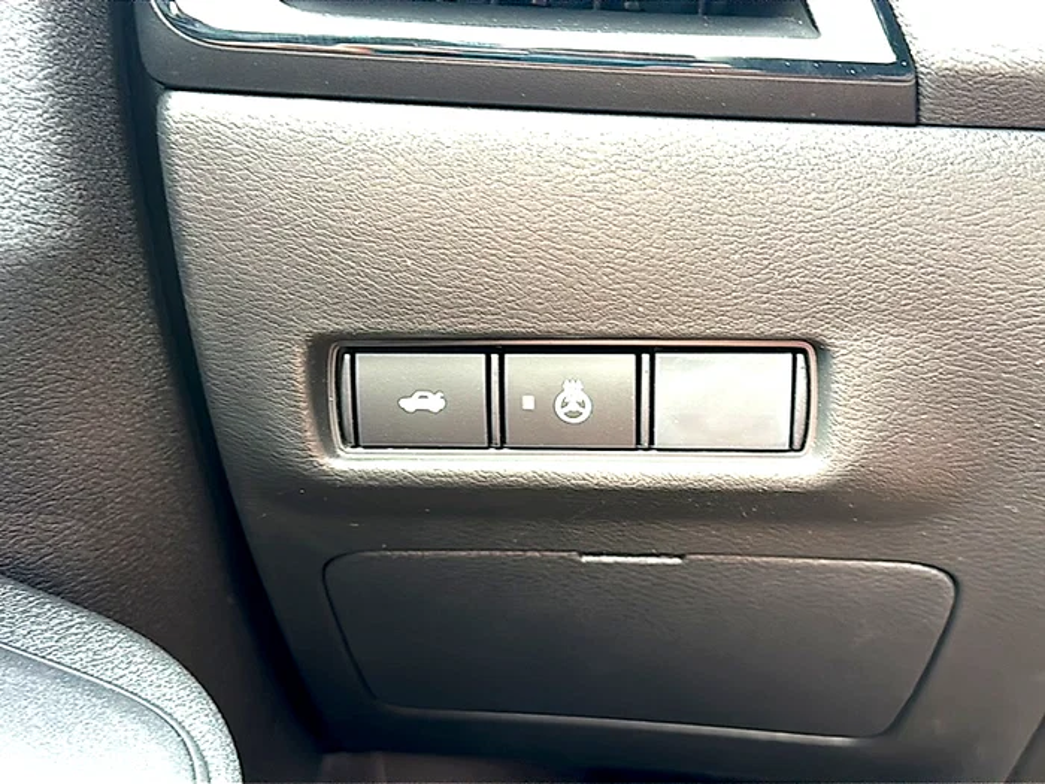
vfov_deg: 37.7
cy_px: 392
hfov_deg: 49.0
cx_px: 522
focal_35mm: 38
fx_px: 1147
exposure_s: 1/48
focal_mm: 6.86
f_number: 1.78
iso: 100
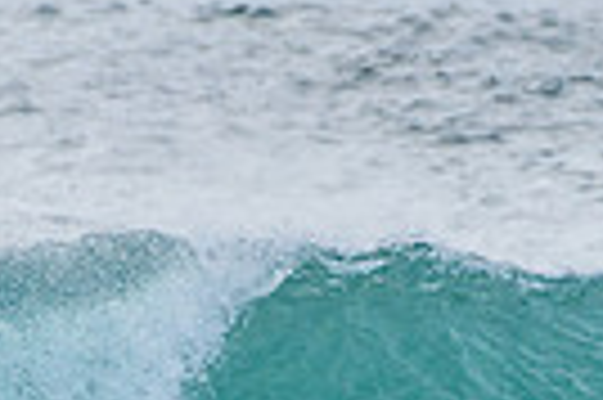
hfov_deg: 0.8
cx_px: 706
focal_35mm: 2654
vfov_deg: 0.5
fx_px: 44400
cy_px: 615
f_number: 5.6
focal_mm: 500
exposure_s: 1/2000
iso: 560
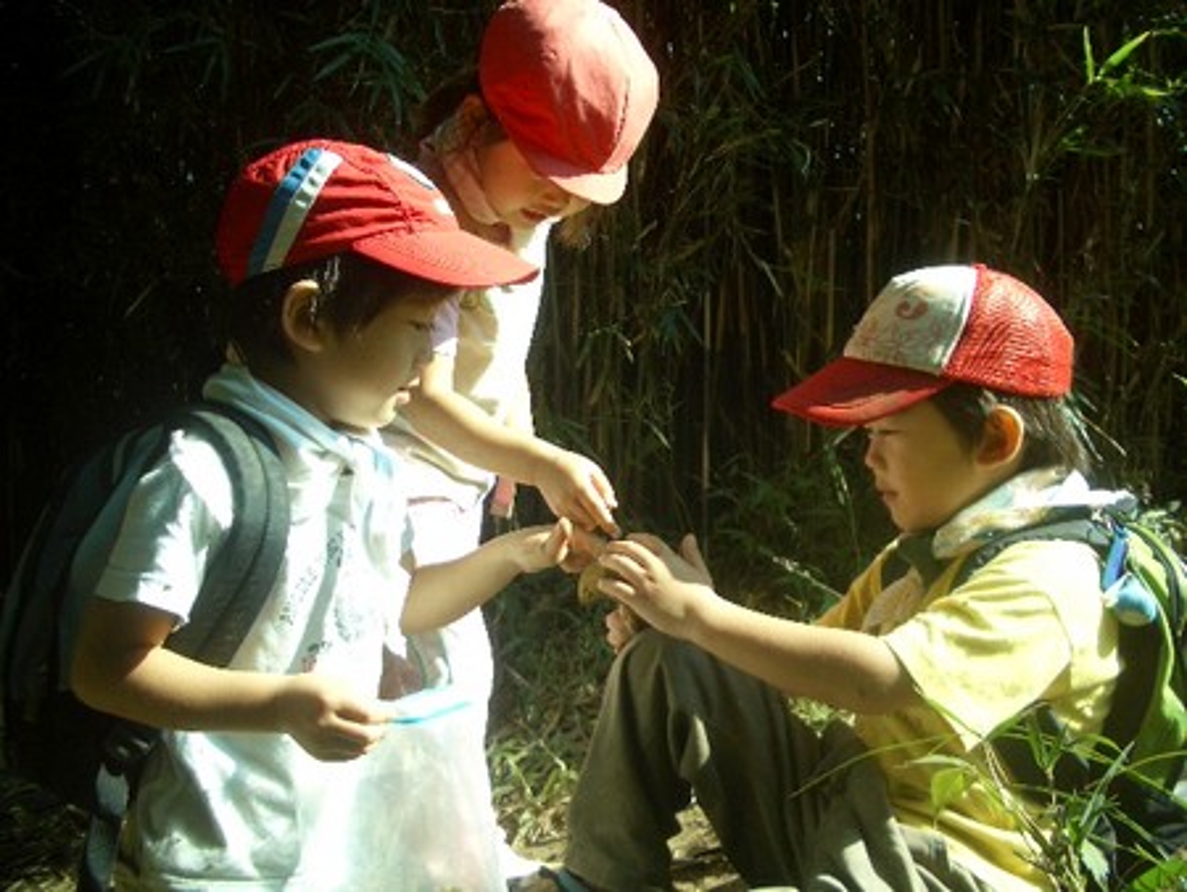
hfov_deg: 52.6
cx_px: 594
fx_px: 1201
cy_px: 446
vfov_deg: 40.7
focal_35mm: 35
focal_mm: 5.8
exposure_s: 1/320
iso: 50
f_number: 2.6
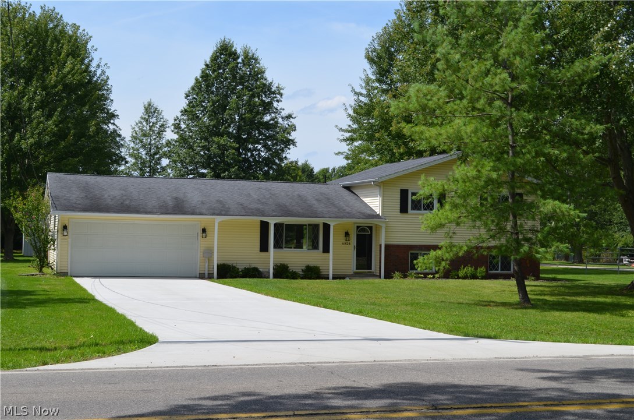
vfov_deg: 25.6
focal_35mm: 52
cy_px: 210
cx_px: 317
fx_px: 923
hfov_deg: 37.9
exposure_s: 1/250
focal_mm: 35
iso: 100
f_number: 8
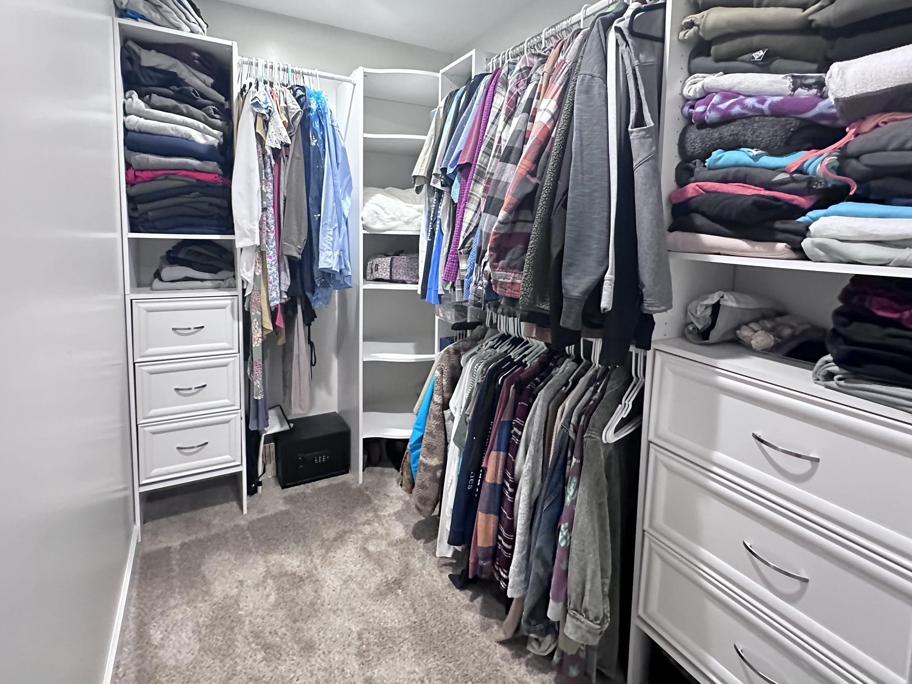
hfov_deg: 90.9
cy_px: 270
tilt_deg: -5.0
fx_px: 448
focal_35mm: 17
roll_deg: -1.5
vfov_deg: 73.8
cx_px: 420
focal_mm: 2.22
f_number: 2.2
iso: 1250
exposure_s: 1/40
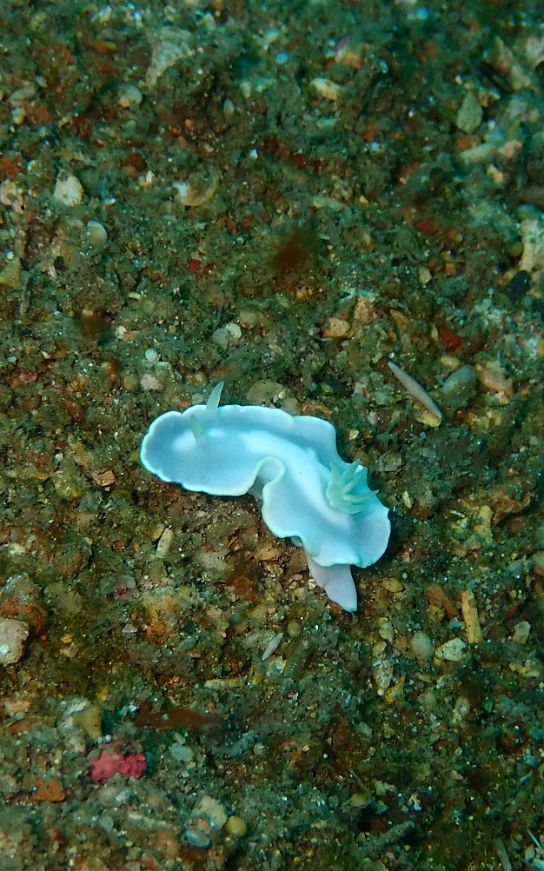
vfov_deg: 18.9
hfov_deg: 11.9
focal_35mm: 110
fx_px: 2610
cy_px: 512
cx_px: 243
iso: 200
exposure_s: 1/125
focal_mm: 11.78
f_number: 5
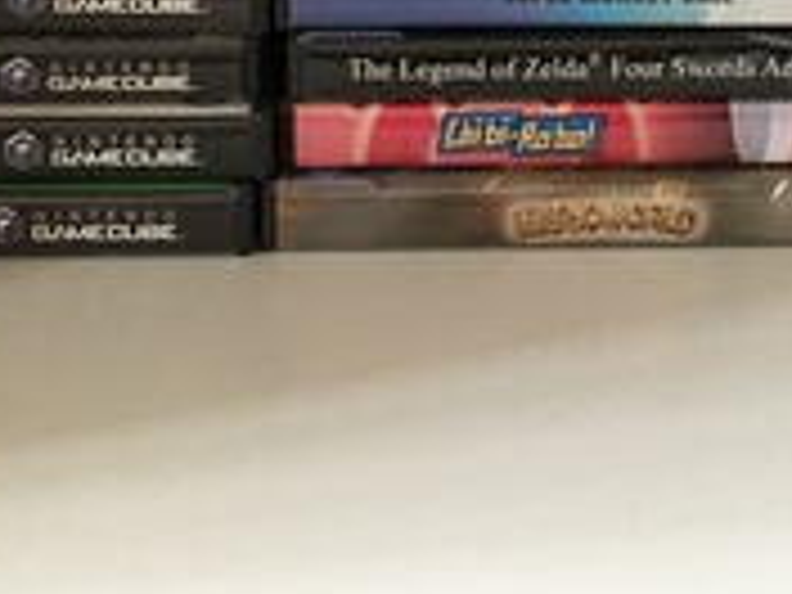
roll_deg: -2.1
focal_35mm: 114
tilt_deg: -9.5
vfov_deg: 12.2
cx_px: 770
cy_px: -387
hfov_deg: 16.9
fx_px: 2608
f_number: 2.2
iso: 50
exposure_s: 1/4
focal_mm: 4.15
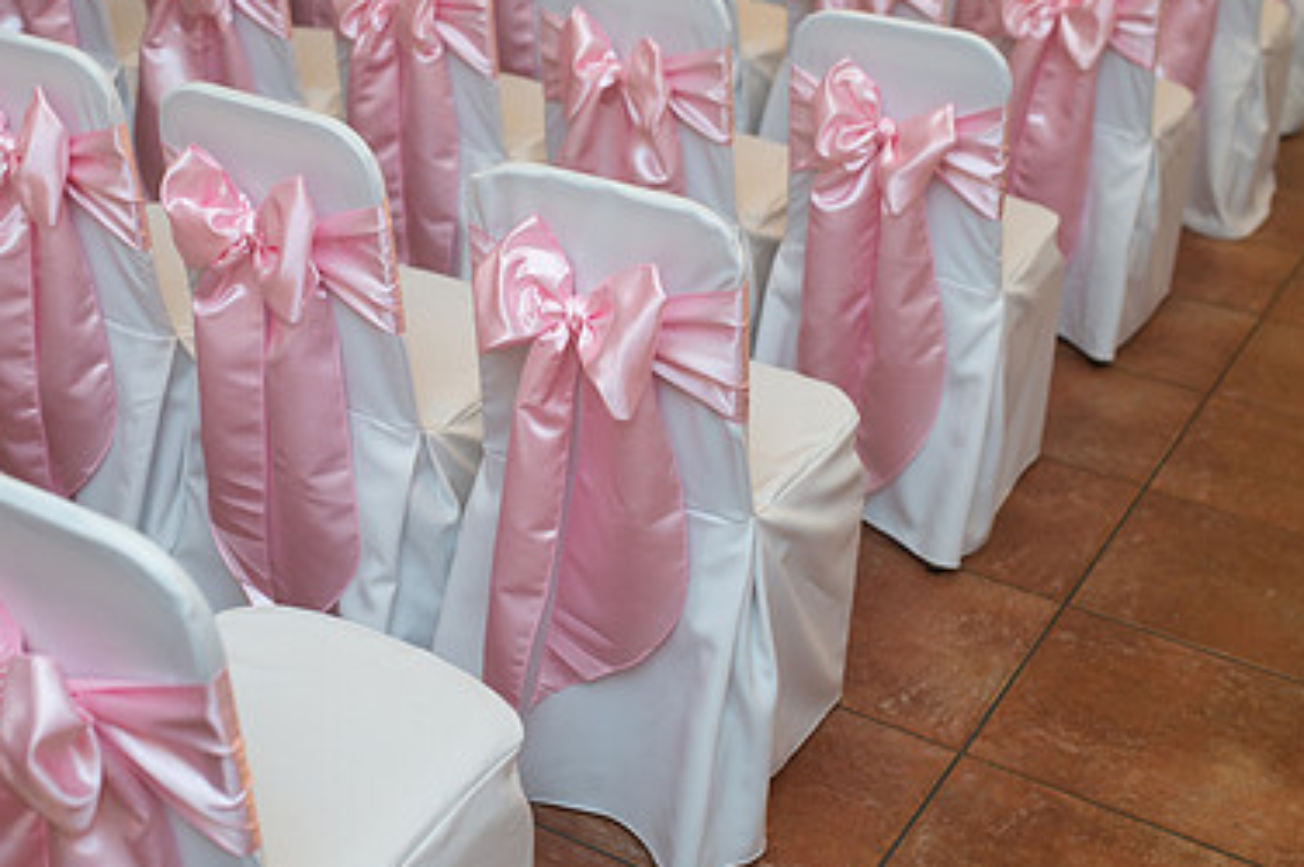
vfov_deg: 24.9
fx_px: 1954
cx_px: 520
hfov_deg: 36.8
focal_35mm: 54
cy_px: 284
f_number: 2.8
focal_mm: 35
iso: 400
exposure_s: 1/100
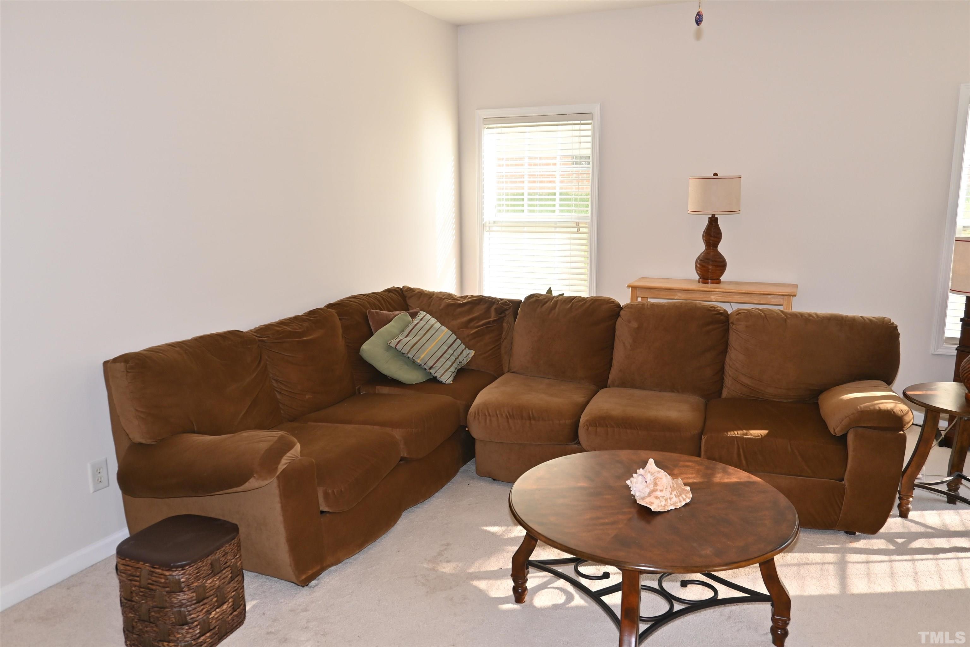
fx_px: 748
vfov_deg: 46.8
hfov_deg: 65.9
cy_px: 324
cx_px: 485
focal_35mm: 28
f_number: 4.5
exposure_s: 1/80
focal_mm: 18.5
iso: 200
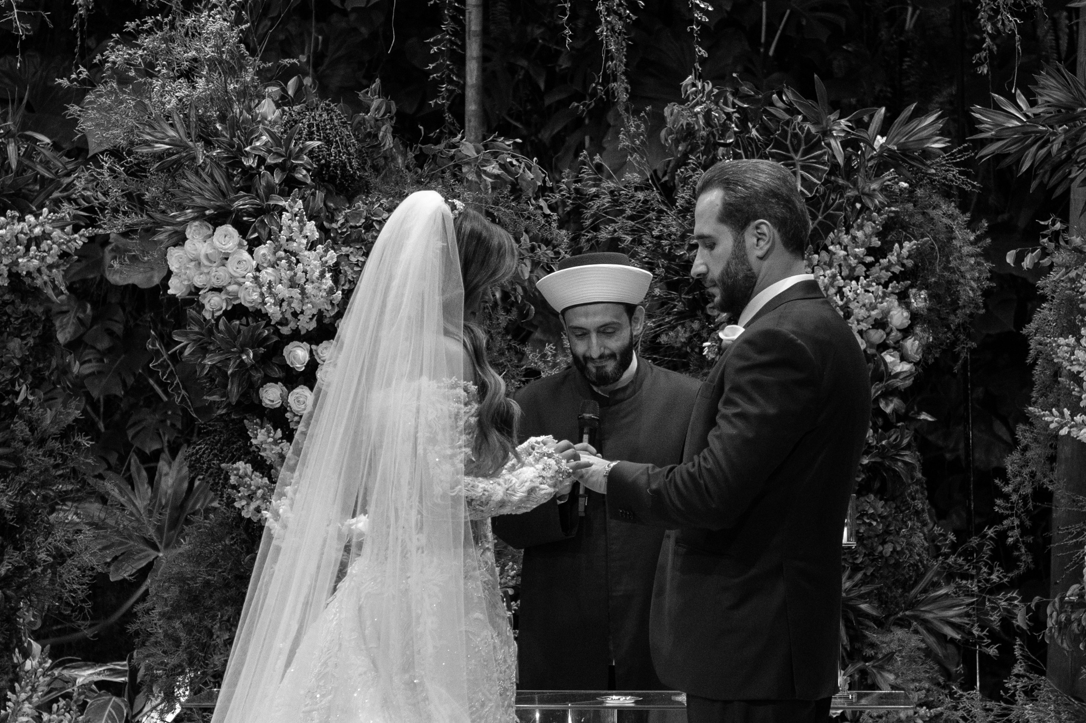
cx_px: 504
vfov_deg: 12.6
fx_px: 3276
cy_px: 469
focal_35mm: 109
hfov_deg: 18.8
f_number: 2
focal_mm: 35
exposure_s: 1/160
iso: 1250
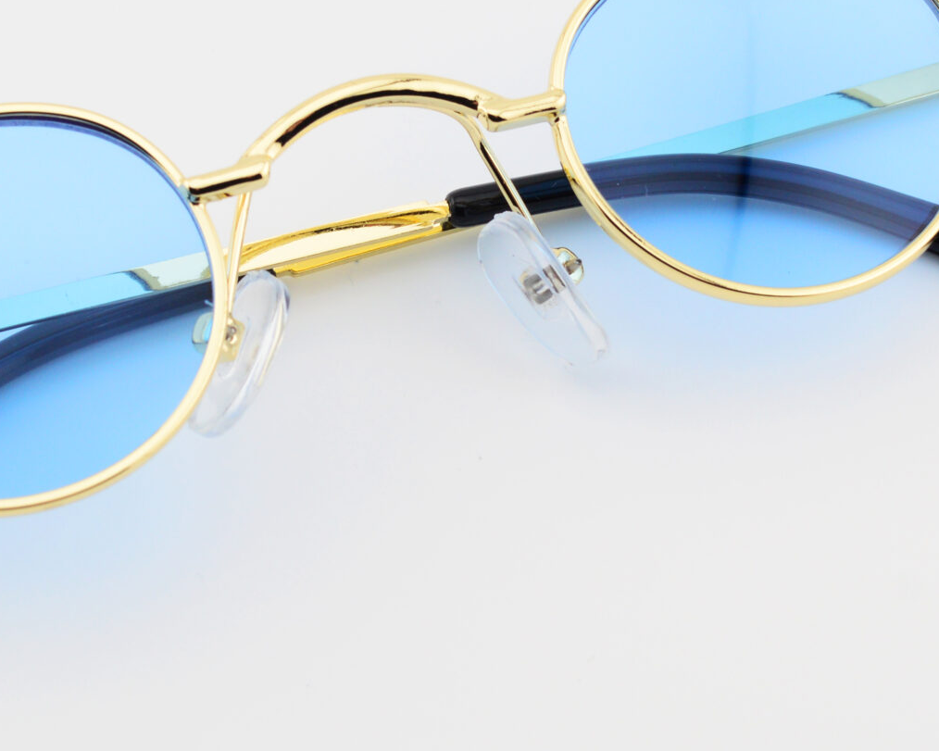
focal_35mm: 135
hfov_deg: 14.3
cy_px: 326
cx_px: 380
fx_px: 3751
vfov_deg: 11.4
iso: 200
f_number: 11
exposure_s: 1/125
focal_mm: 38
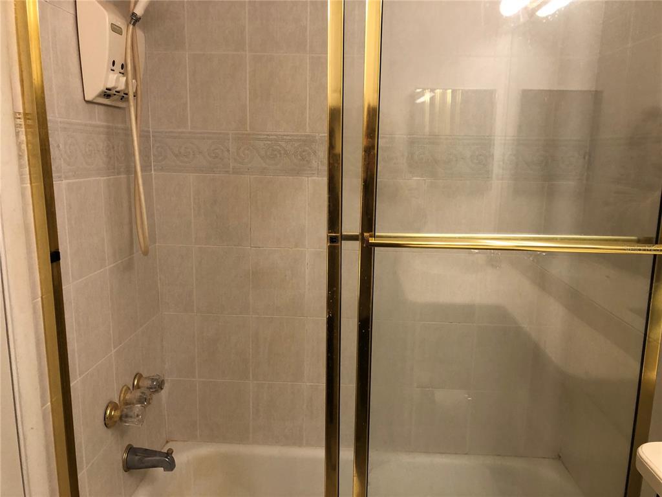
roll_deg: -0.4
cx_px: 331
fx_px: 535
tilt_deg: -11.4
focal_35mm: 28
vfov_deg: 49.7
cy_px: 248
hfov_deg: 63.4
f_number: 1.8
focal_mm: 3.99
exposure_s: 1/30
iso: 25
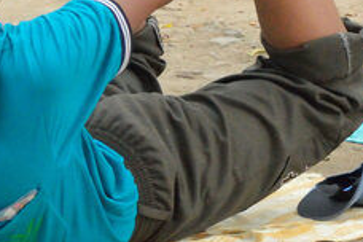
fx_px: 4487
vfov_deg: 3.1
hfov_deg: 4.6
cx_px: 158
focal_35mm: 445
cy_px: -144
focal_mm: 66
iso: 3200
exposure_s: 1/400
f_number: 5.3
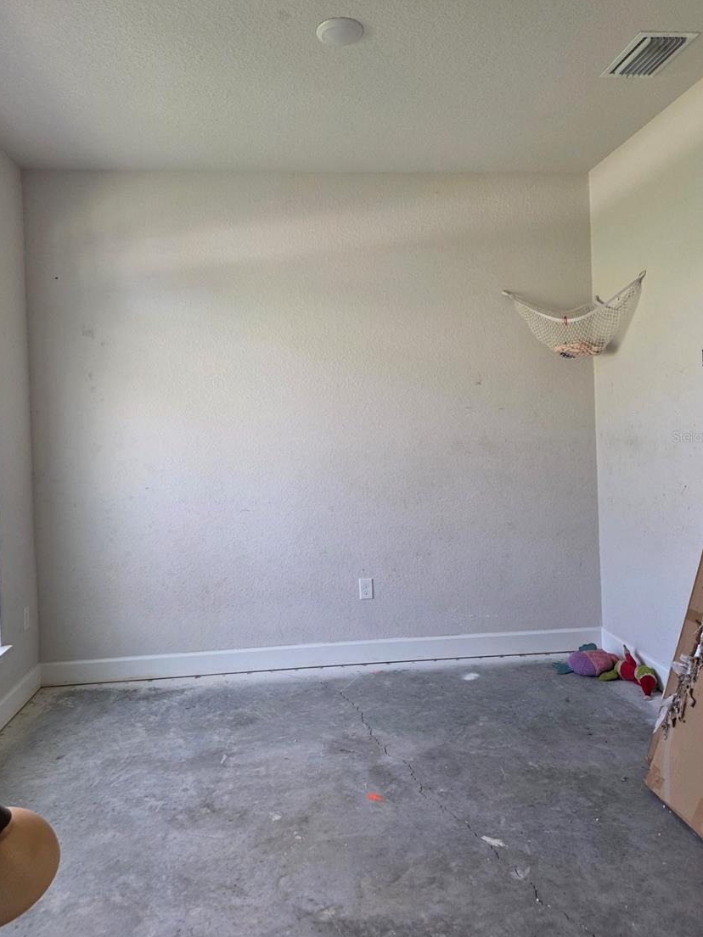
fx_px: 677
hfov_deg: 54.9
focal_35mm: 25
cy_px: 436
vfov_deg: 69.3
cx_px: 351
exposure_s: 1/120
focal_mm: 6.3
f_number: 1.7
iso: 250
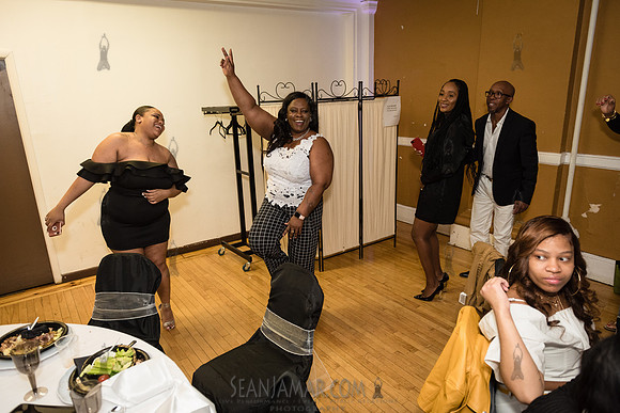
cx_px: 310
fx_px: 413
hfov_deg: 73.7
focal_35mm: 24
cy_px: 206
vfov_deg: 53.2
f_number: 3.5
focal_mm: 24
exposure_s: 1/320
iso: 2000
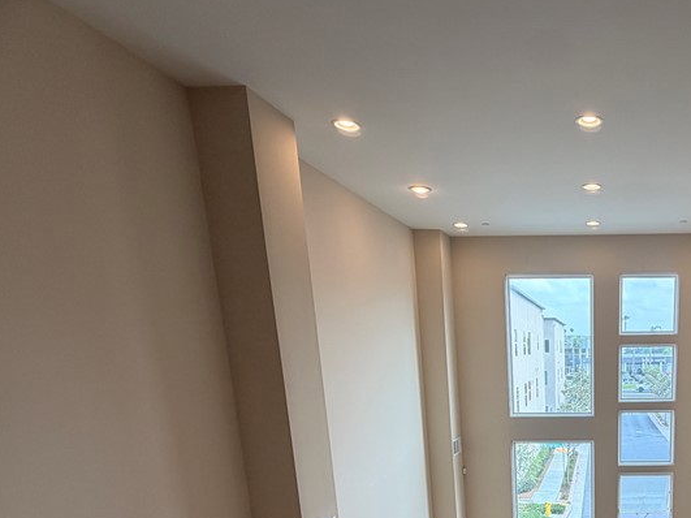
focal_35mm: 27
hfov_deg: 58.0
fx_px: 539
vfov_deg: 46.4
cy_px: 465
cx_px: 595
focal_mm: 2.22
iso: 80
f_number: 2.2
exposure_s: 1/120
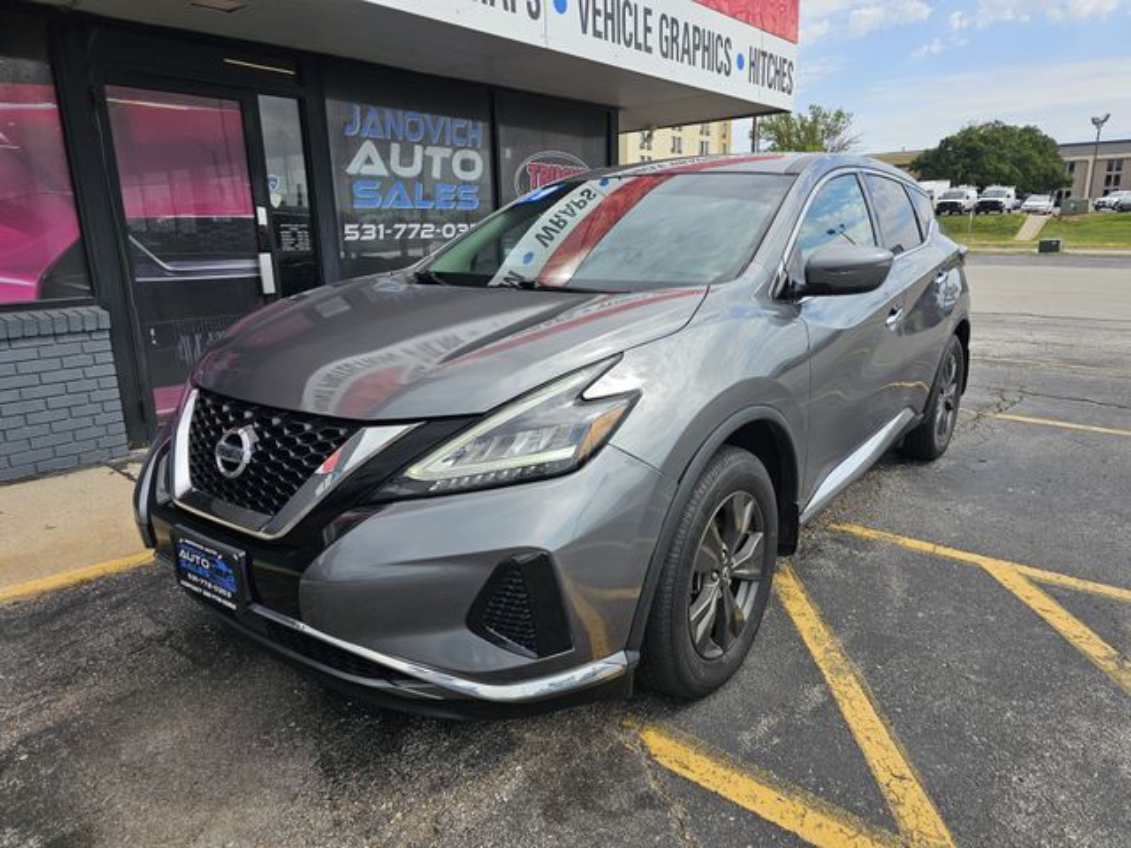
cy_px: 424
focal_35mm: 23
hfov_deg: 73.9
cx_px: 566
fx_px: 751
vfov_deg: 58.9
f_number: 1.7
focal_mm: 6.3
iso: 10
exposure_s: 1/638
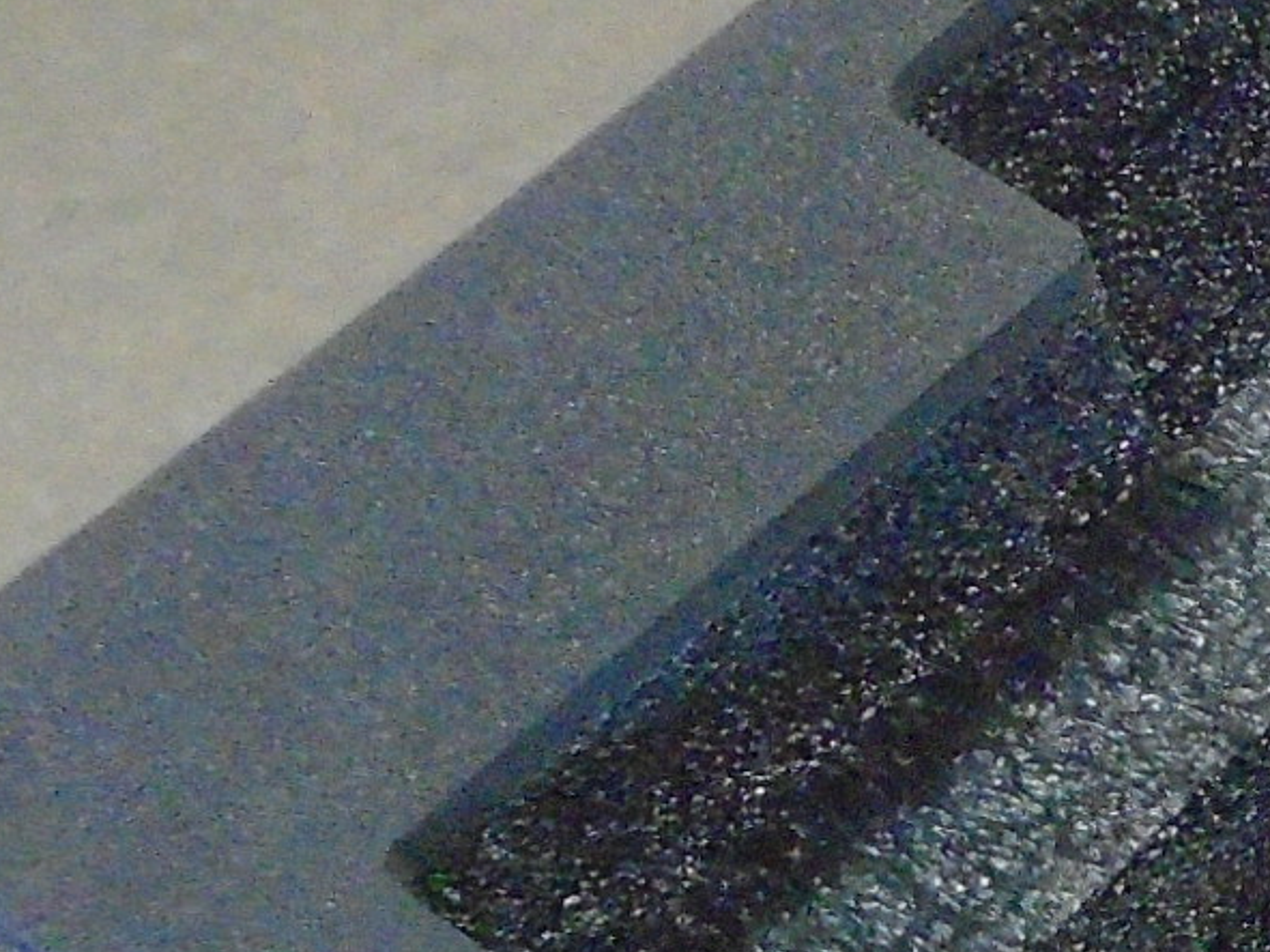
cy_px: 868
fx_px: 4182
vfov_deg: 12.9
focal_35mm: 114
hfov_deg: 15.3
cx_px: 2173
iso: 800
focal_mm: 4.6
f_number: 3.2
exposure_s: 1/50
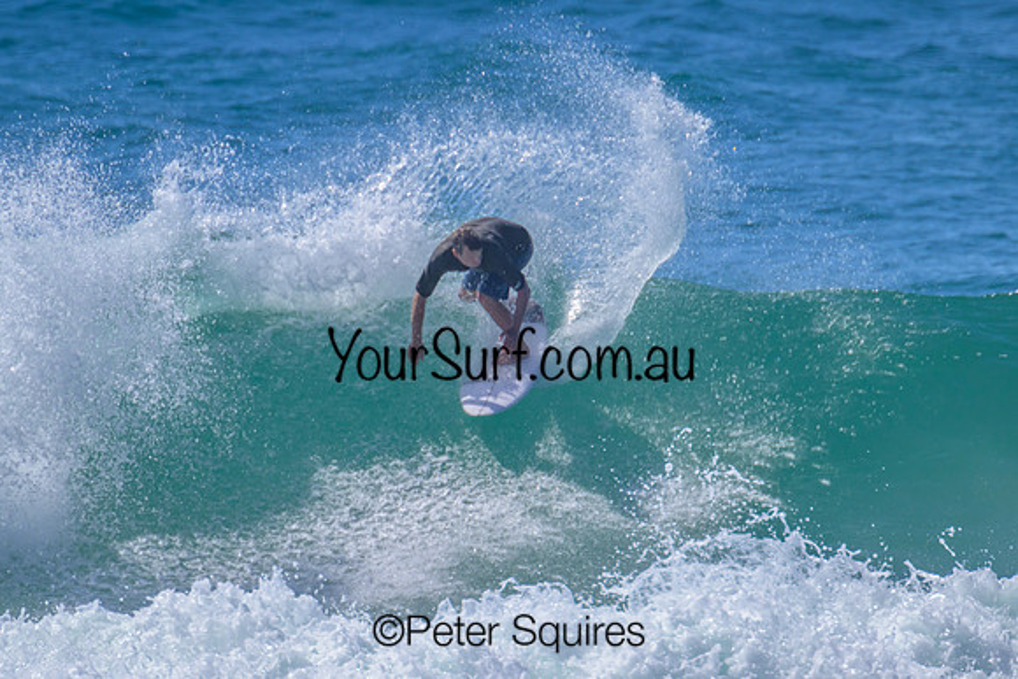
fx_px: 28139
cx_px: 508
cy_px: 318
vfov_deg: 1.4
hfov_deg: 2.1
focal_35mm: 995
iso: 640
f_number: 11
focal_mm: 800
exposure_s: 1/2000
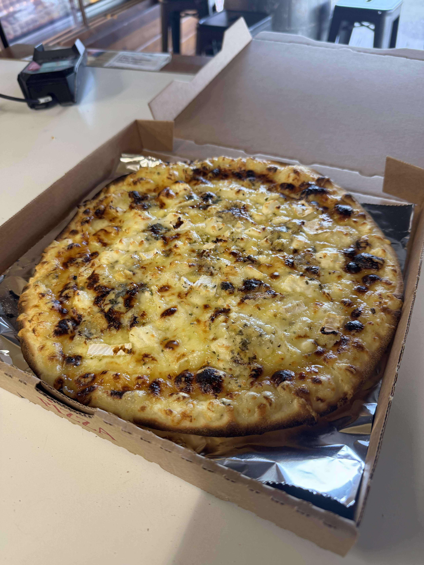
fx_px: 392
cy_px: 282
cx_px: 212
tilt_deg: -45.1
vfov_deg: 71.6
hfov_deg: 56.8
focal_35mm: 24
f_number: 1.78
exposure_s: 1/50
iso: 125
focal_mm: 6.76
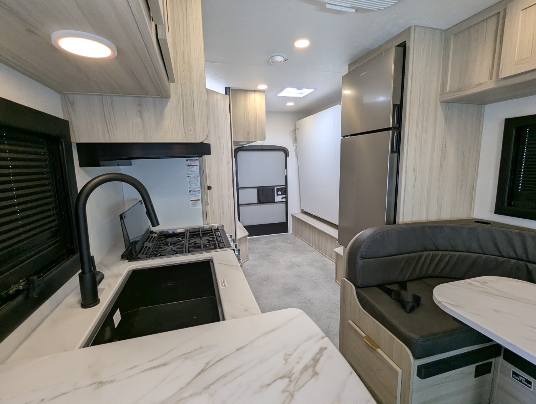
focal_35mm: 16
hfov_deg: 94.4
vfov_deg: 78.2
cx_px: 268
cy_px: 202
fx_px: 248
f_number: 2.2
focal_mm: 2.35
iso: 167
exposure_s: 1/87.2
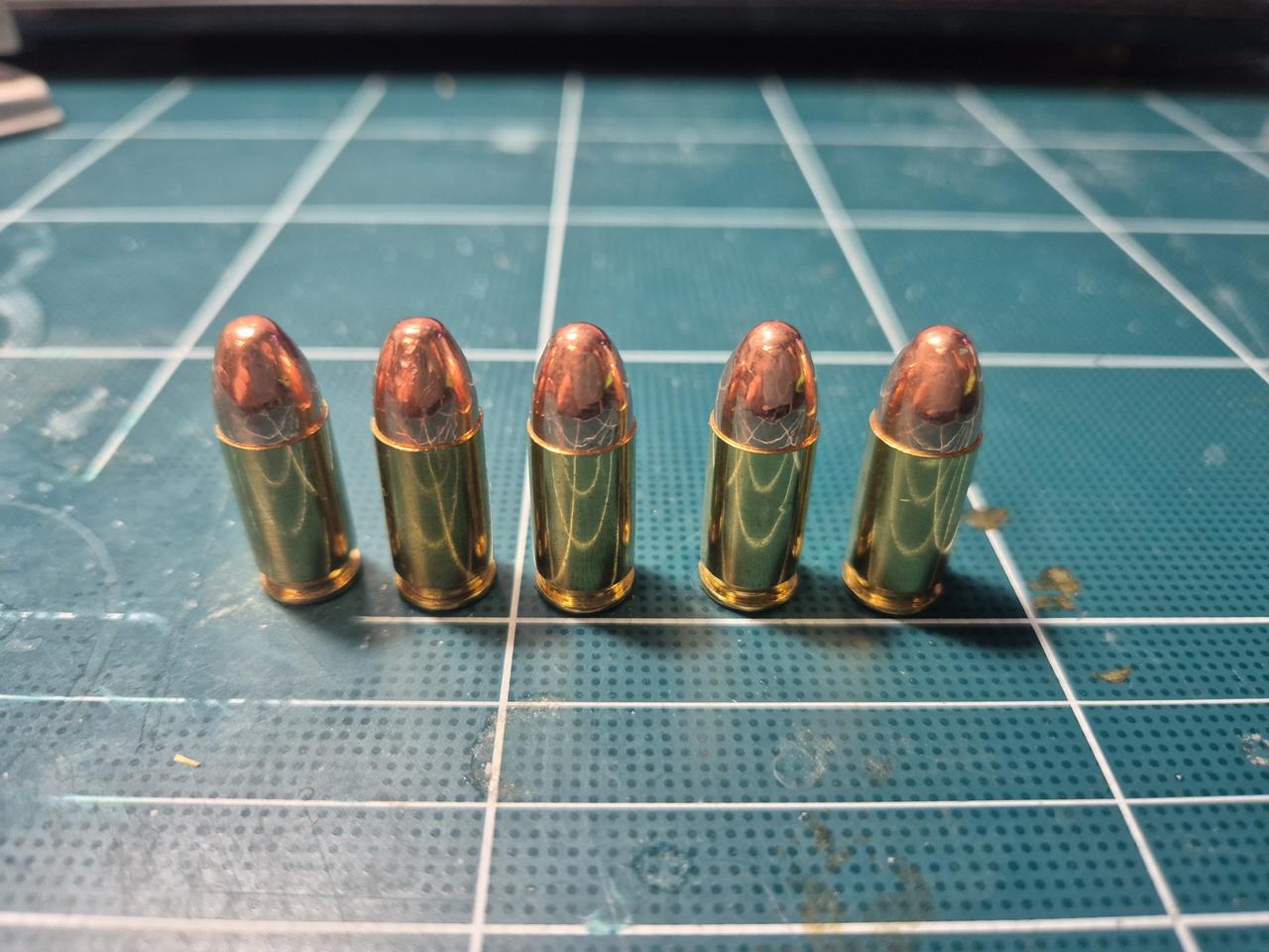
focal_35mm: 23
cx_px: 634
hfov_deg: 73.9
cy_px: 476
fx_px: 843
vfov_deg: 58.9
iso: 320
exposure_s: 1/120
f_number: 1.8
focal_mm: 5.4
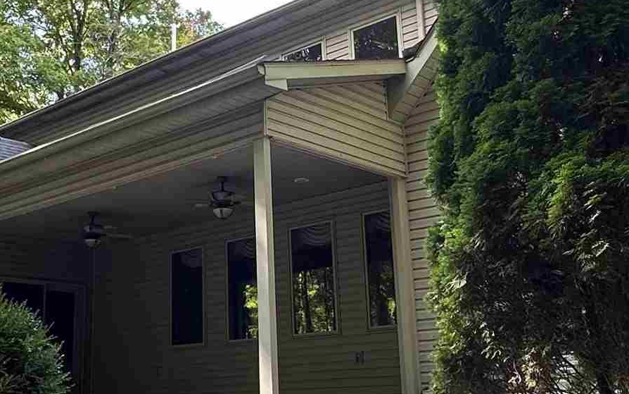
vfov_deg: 25.3
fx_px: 874
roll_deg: +1.3
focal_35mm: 51
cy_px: 148
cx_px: 258
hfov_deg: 39.4
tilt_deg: +16.5
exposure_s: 1/99
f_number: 2.2
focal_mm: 2.22
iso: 50
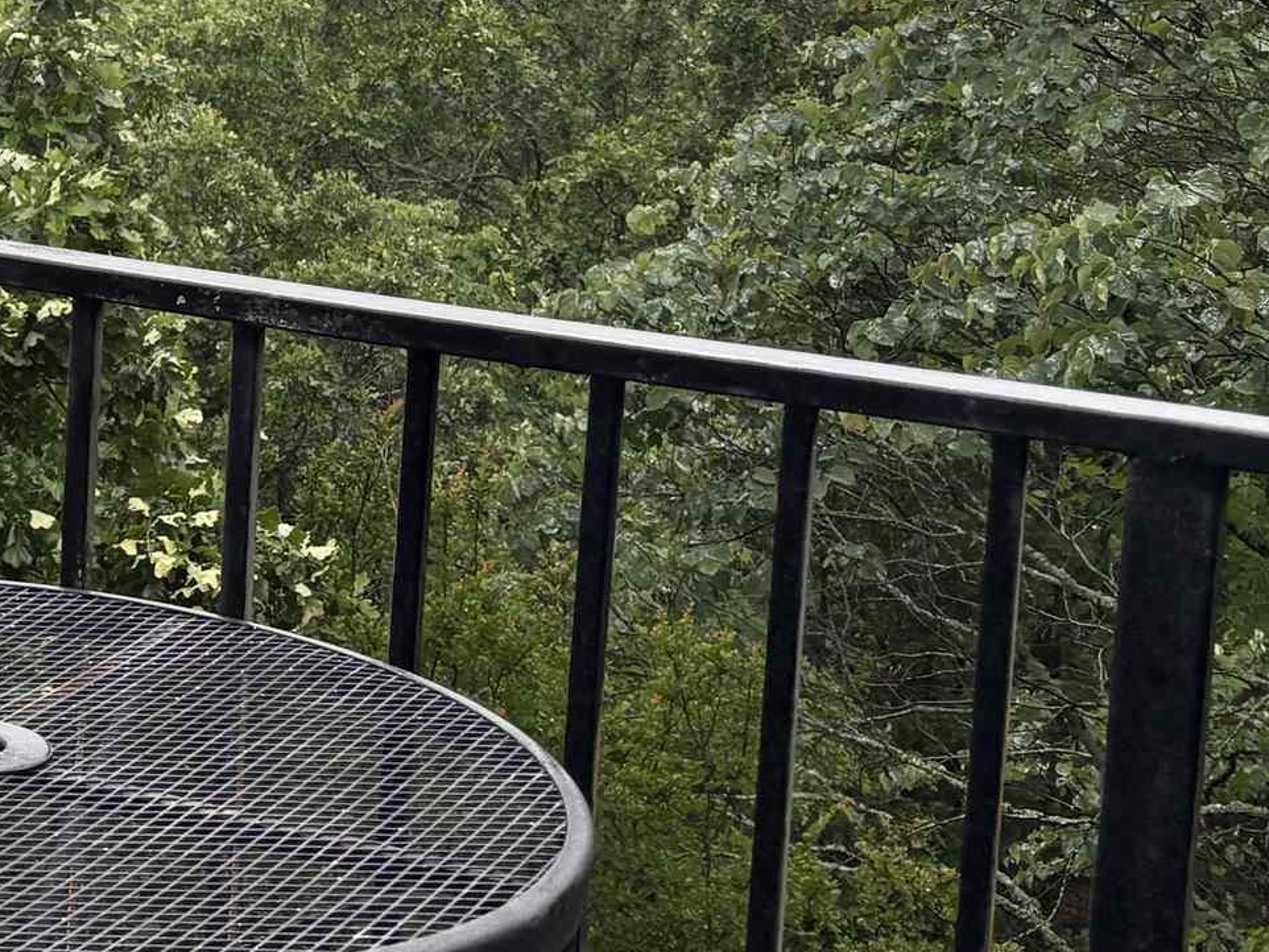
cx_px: -557
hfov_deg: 20.6
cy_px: -29
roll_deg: -1.0
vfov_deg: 17.3
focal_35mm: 83
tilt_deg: -6.6
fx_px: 3043
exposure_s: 1/422
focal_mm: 5.96
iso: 50
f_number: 1.6
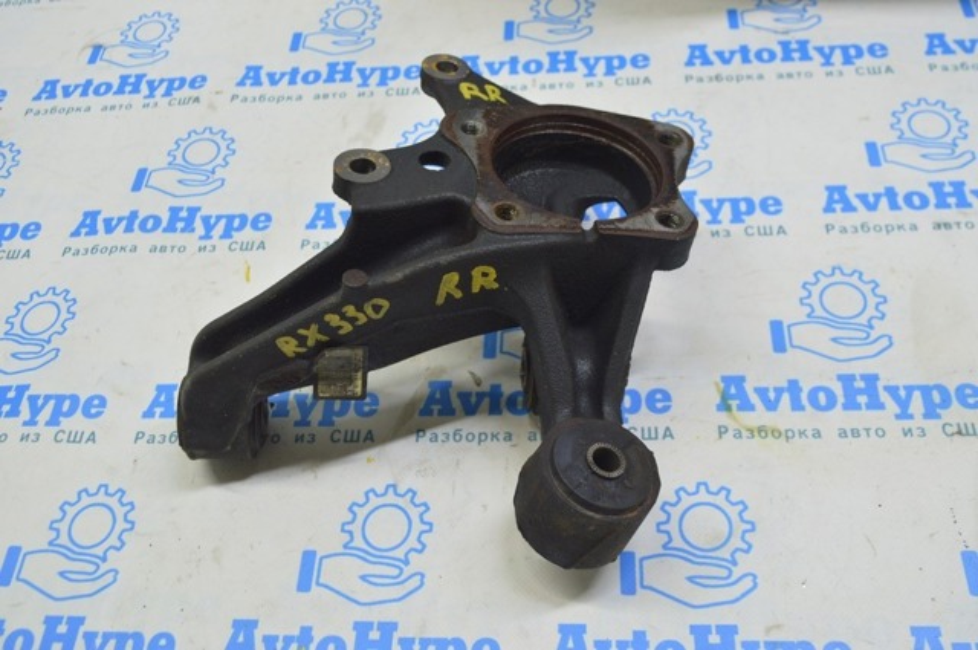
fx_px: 977
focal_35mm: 36
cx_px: 489
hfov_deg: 53.2
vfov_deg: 36.8
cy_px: 325
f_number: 5.6
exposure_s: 1/20
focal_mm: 24
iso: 400
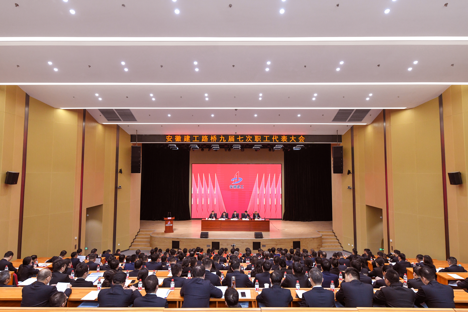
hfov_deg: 84.0
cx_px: 234
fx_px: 260
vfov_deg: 61.9
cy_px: 156
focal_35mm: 20
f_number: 4
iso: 2000
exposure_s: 1/200
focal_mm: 20
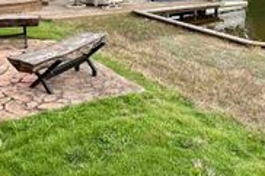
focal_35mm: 40
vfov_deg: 31.3
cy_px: 8
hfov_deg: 47.4
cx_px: 183
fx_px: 294
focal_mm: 2.22
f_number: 2.2
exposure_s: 1/299
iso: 40
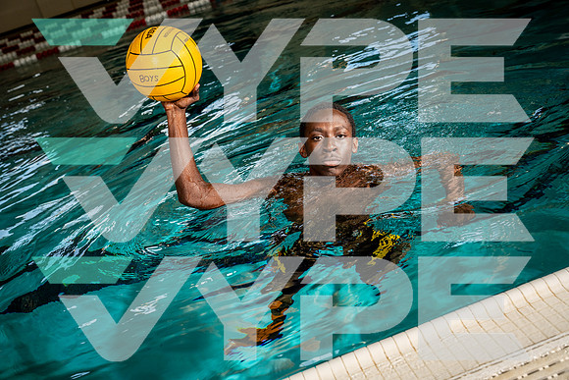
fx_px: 648
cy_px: 190
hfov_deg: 47.4
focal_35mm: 41
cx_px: 284
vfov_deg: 32.6
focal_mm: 41
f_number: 5.6
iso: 640
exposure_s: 1/250
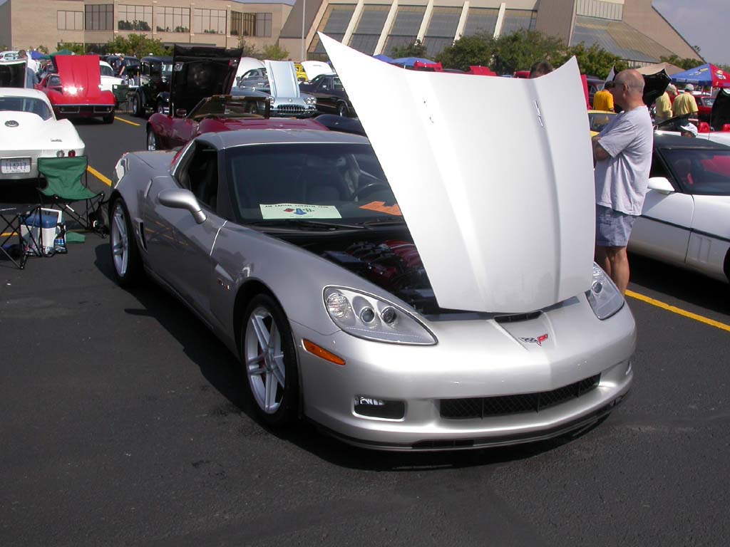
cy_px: 274
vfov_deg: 37.7
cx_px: 365
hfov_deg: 49.0
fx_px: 801
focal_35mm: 38
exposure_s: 1/483
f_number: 7.5
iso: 100
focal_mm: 7.85
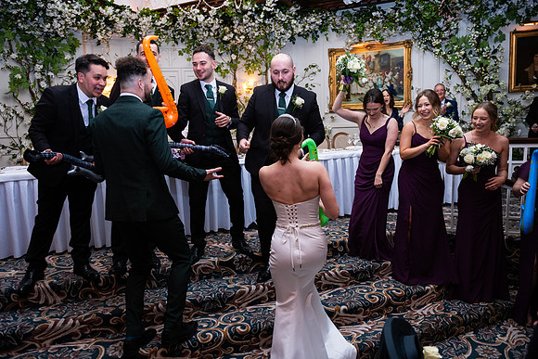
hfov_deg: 73.7
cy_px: 180
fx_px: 359
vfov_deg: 53.2
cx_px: 269
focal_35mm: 24
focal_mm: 24
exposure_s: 1/160
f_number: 3.5
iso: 800
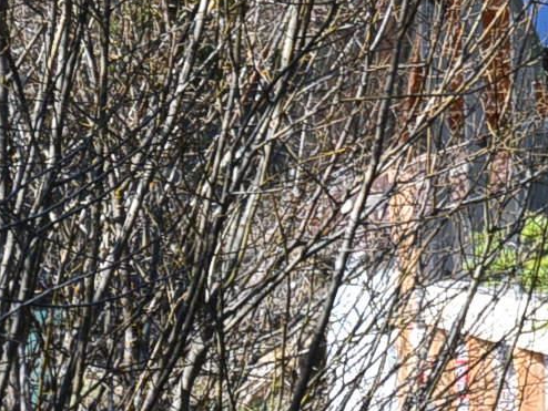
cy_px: -75
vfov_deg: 5.3
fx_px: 4419
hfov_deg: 7.0
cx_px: 762
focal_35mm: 279
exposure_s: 1/250
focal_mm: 27.5
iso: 180
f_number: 5.6
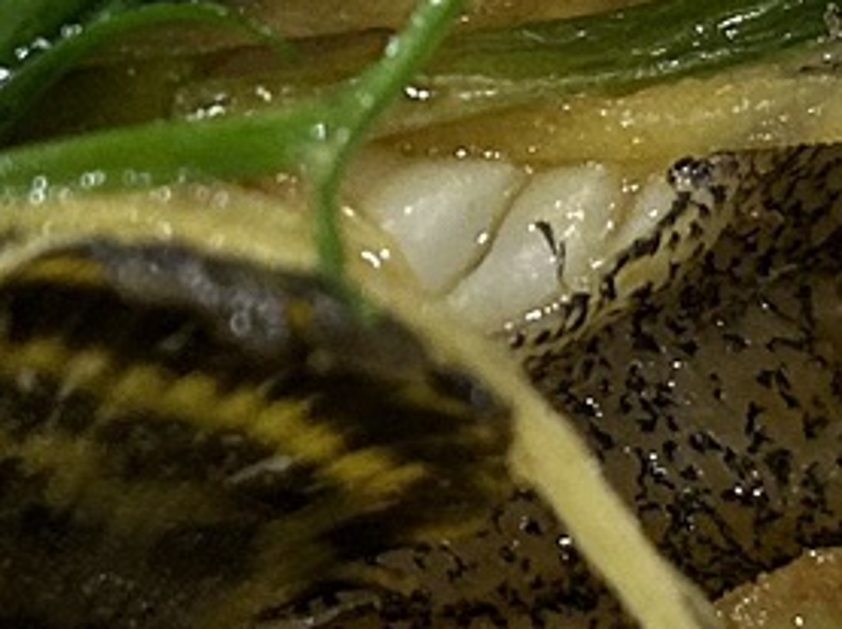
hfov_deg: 10.5
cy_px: 158
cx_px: 532
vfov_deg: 7.9
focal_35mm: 188
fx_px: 4567
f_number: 1.5
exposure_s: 1/50
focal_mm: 5.7
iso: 250
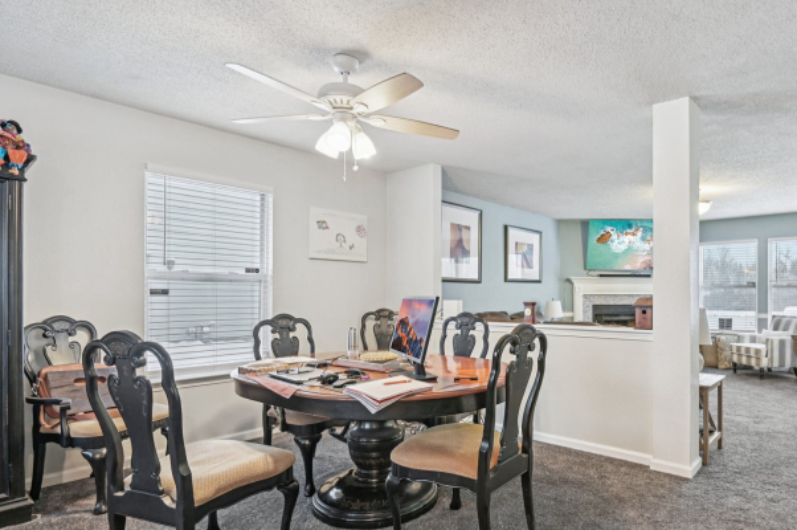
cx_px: 492
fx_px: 442
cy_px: 298
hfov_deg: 82.6
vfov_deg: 61.6
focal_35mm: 20
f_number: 8
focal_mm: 16
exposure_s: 1/10
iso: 400
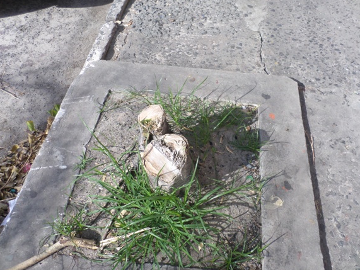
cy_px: 125
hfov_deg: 63.3
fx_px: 291
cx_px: 194
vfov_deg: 49.7
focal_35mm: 28
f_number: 2.5
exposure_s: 1/750
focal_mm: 4.5
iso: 80
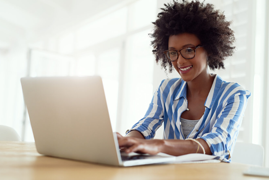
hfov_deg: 34.5
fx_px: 433
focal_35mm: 58
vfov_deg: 23.4
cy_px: 80
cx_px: 136
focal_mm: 50
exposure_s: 1/500
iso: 200
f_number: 2
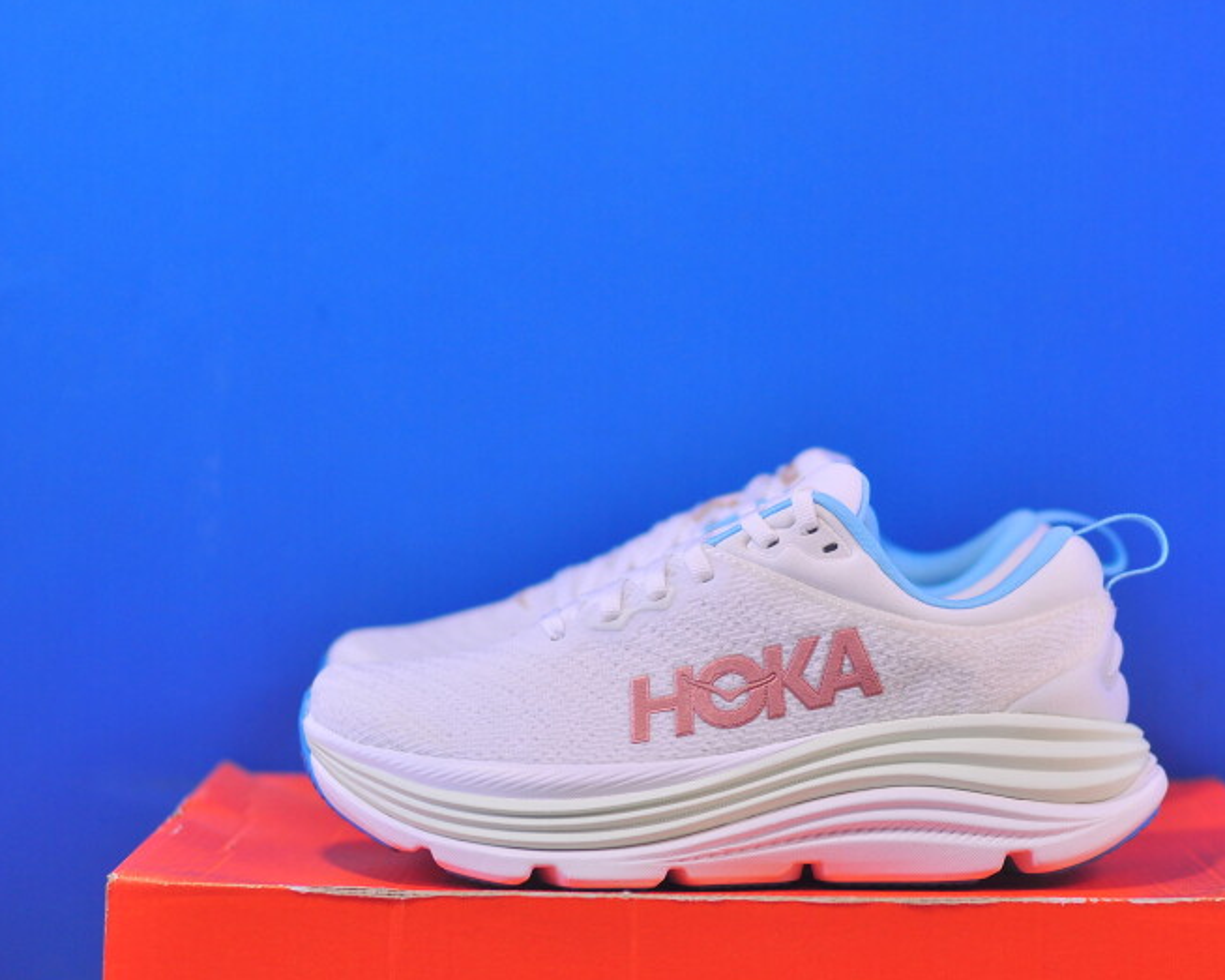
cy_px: 492
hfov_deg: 22.2
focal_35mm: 86
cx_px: 731
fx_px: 3117
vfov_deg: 17.9
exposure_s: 1/320
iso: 250
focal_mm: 50
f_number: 2.5
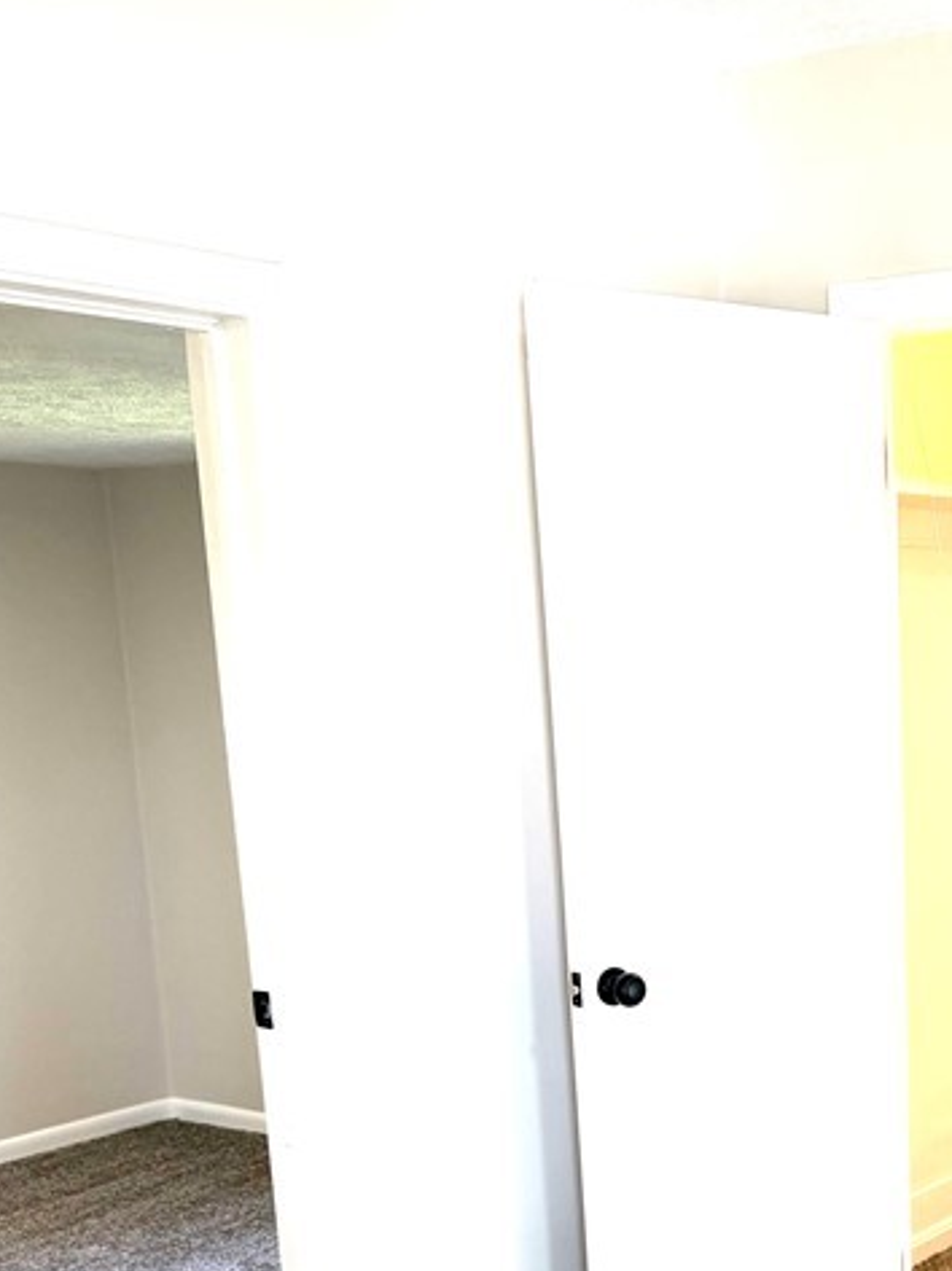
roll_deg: +1.1
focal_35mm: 52
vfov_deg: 35.2
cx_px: 887
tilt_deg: -12.4
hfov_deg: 26.9
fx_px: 1909
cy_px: 1091
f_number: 1.78
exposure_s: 1/125
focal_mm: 6.76
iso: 100
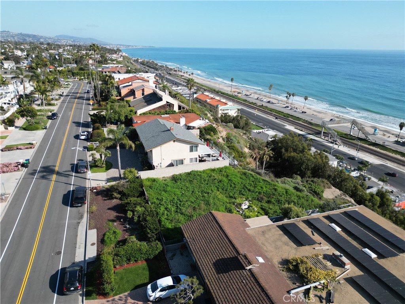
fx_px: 281
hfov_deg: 71.6
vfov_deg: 56.8
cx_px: 202
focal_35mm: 24
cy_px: 152
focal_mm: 6.72
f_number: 1.7
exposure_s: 1/2500
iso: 130
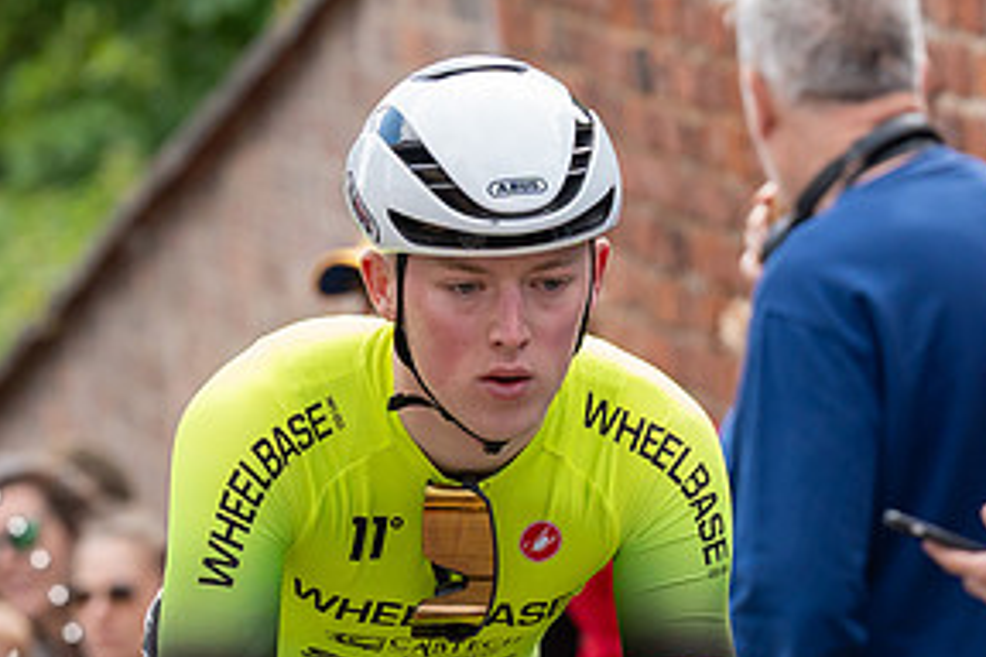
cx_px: 541
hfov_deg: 3.4
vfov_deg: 2.2
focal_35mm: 613
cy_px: 86
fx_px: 16788
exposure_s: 1/1000
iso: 800
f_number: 5
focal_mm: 180
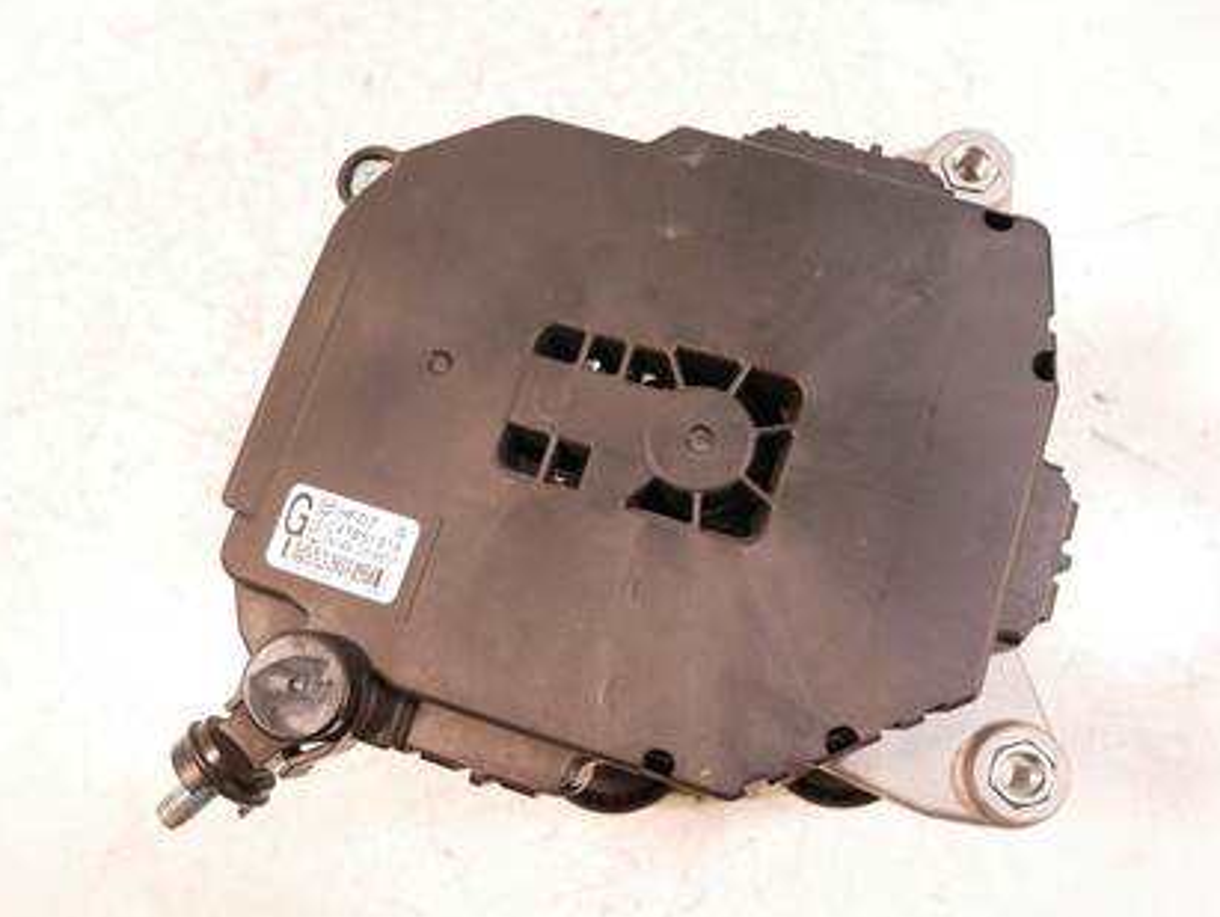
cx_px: 629
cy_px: 525
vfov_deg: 49.6
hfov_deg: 63.4
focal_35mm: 28
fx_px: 988
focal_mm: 12
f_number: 3.5
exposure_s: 1/60
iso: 1000
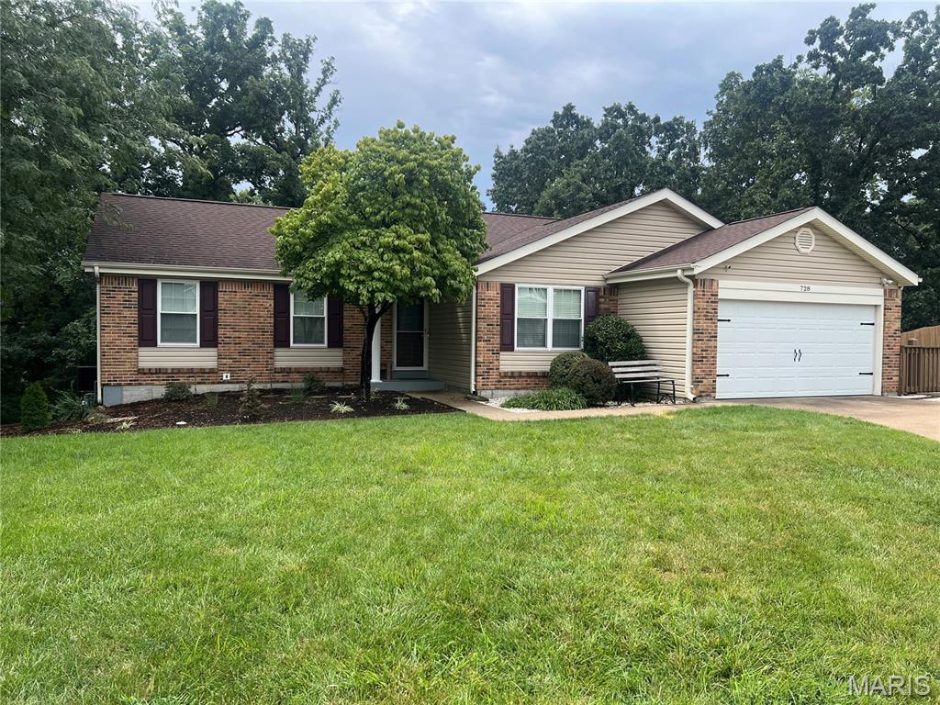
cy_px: 352
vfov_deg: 53.1
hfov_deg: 67.3
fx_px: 706
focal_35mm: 26
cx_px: 470
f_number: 1.5
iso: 50
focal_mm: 5.7
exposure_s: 1/1669
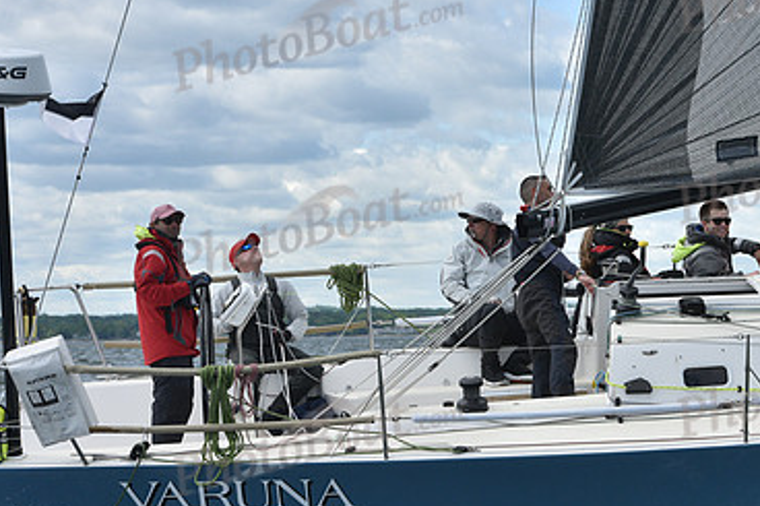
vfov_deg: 9.6
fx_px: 2996
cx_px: 572
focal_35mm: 142
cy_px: 307
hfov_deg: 14.4
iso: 320
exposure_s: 1/1000
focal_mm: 90
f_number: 7.1
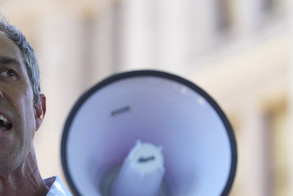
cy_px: 179
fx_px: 1937
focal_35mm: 238
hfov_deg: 8.6
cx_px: 20
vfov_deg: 5.8
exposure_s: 1/2000
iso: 1600
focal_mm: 124
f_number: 2.8
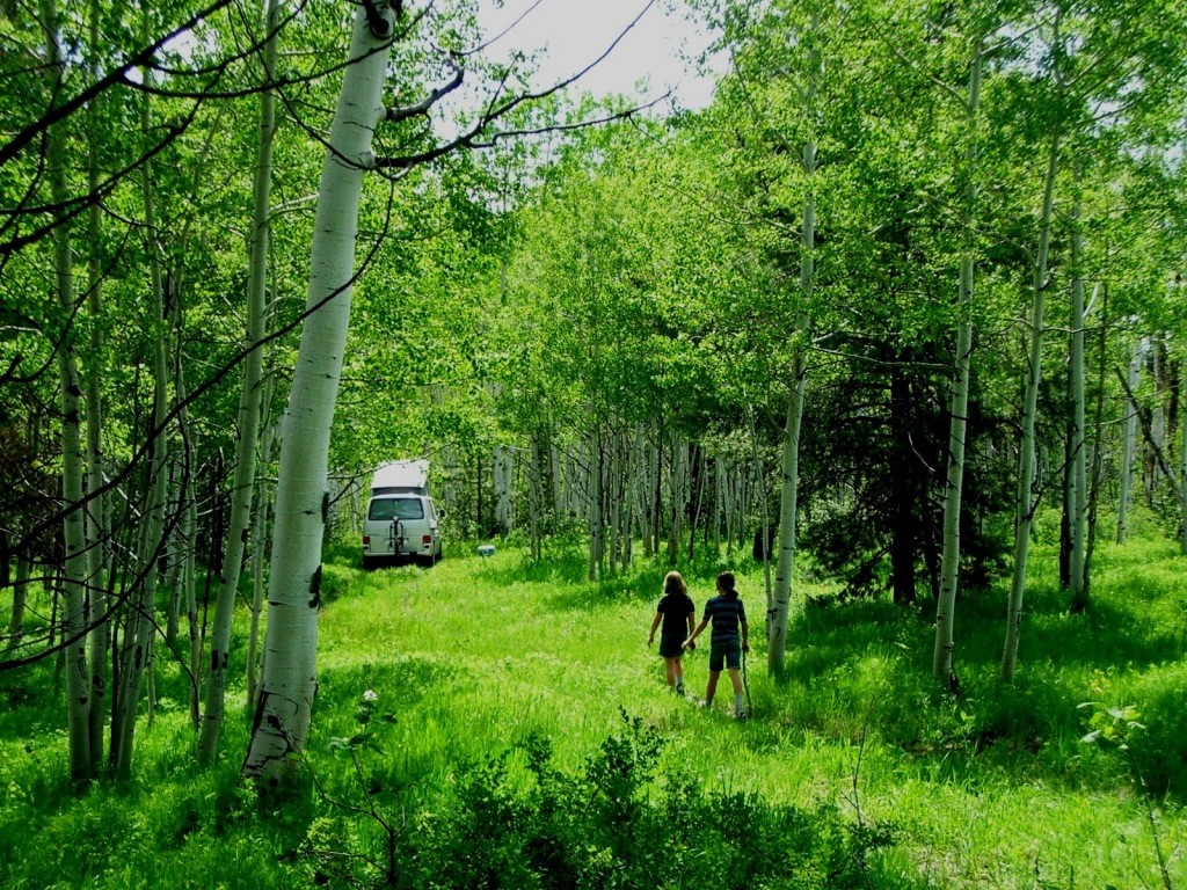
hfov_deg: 29.4
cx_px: 594
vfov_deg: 22.3
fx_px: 2263
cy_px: 445
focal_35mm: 66
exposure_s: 1/200
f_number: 3.6
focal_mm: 10.7
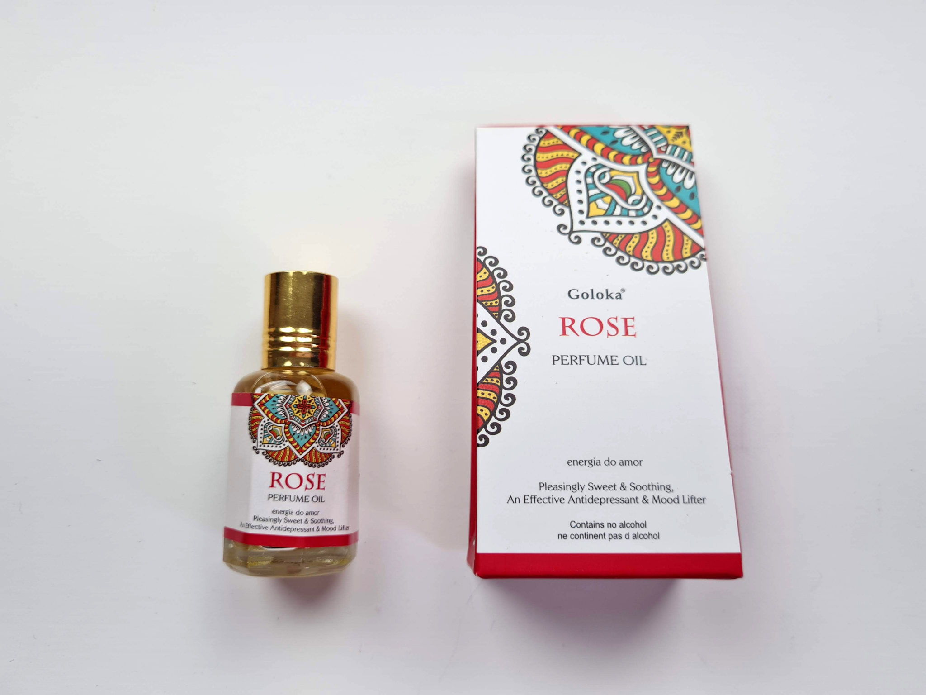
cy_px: 348
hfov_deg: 67.3
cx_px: 463
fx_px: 696
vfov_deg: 53.1
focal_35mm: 26
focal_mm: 5.4
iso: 50
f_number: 1.8
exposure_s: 1/227
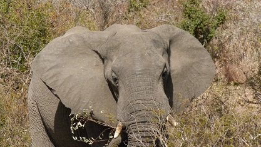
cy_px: 95
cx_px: 130
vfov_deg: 3.0
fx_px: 2846
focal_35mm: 411
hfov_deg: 5.3
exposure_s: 1/2000
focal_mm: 67.4
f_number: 4.5
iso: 400
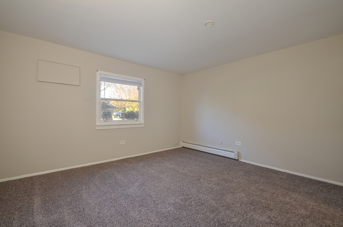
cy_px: 114
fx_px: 143
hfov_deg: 100.5
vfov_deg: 77.1
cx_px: 172
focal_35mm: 15
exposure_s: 1/60
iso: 200
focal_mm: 10
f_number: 8
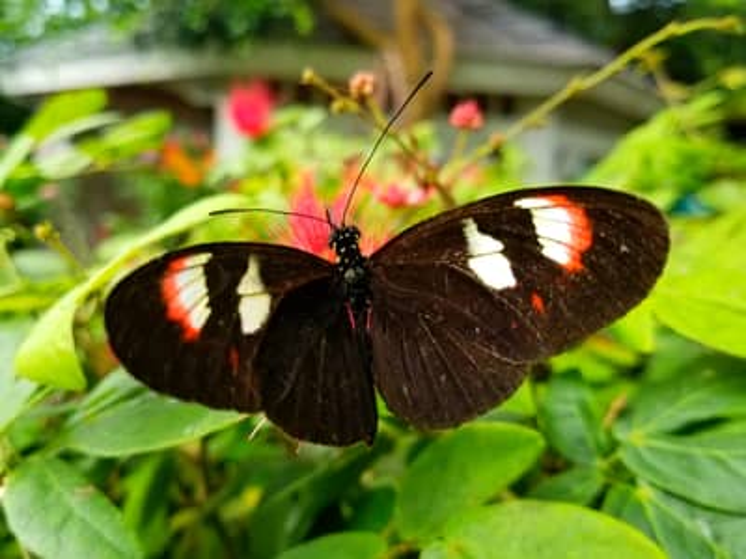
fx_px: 560
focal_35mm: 26
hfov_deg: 67.3
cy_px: 280
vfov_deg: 53.1
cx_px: 373
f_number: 1.7
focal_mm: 4.25
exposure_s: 1/170
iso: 50
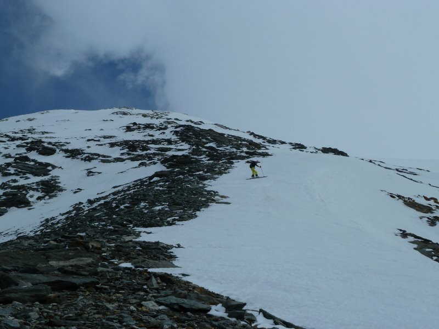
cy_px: 164
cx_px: 220
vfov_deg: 18.9
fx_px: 989
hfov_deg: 25.0
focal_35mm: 78
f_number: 5.6
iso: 80
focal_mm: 12.8
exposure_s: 1/800
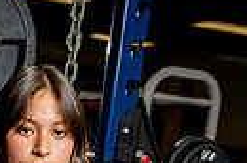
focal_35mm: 125
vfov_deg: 9.6
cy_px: 402
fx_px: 856
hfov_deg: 16.1
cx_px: 0
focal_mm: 36
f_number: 5
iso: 160
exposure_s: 1/250
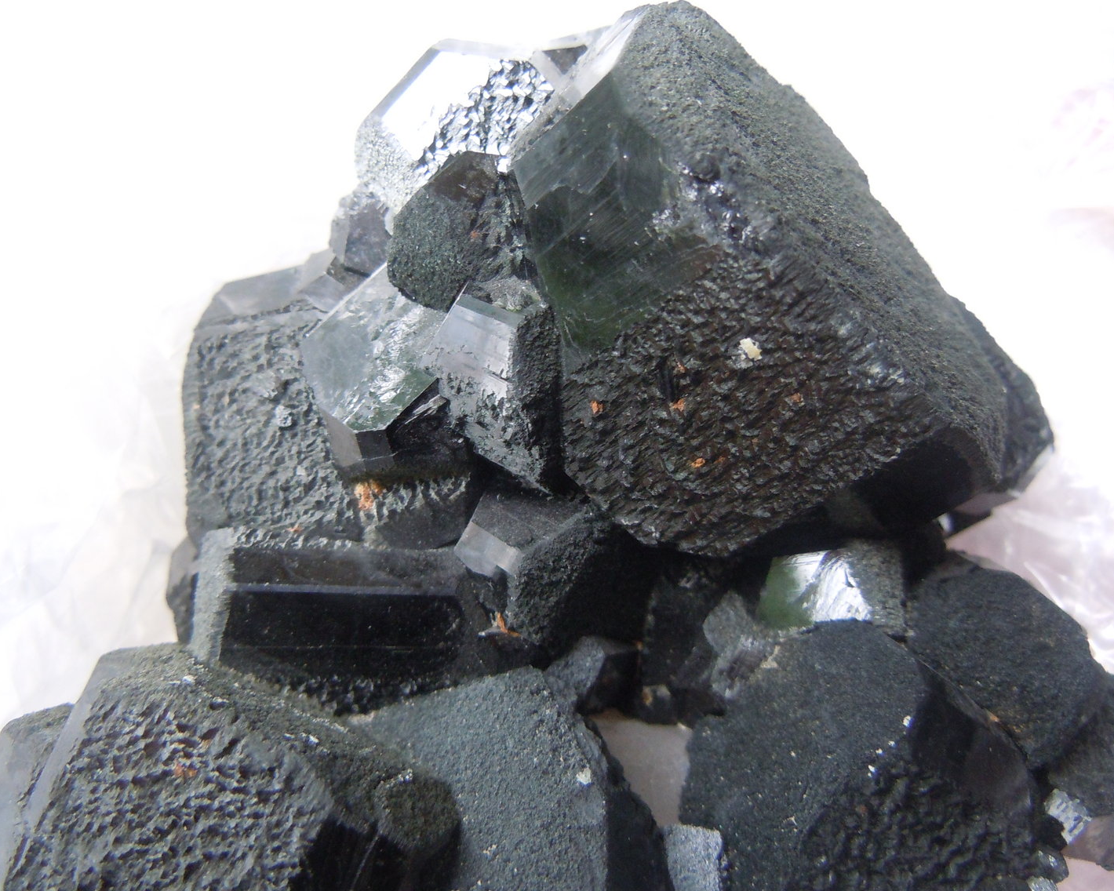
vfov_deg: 44.5
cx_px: 498
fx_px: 1088
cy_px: 427
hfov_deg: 54.1
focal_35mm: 33
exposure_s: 1/50
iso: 400
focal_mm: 5.4
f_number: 3.5
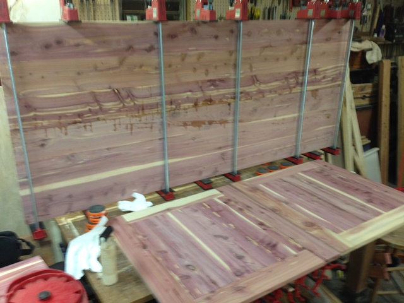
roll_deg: +0.4
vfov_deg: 42.9
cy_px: 152
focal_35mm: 33
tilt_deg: -20.9
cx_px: 202
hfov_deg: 55.4
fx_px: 385
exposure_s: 1/20
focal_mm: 4.12
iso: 80
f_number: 2.4
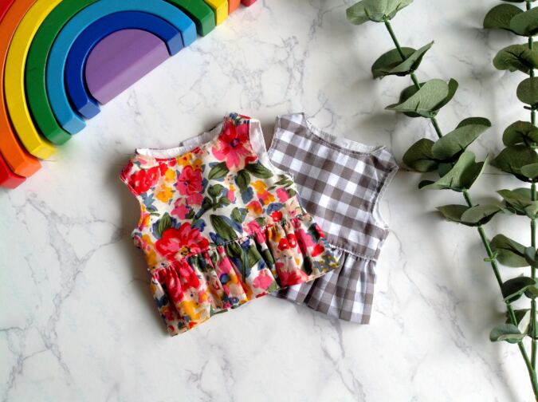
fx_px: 543
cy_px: 201
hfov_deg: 52.7
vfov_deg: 40.6
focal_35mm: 35
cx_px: 269
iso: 50
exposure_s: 1/152
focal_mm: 4.28
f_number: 2.4
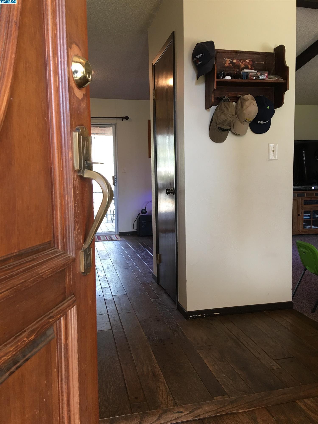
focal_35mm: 29
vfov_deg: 61.7
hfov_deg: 48.2
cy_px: 212
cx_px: 159
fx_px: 355
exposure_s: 1/30
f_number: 2.2
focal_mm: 4.15
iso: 40
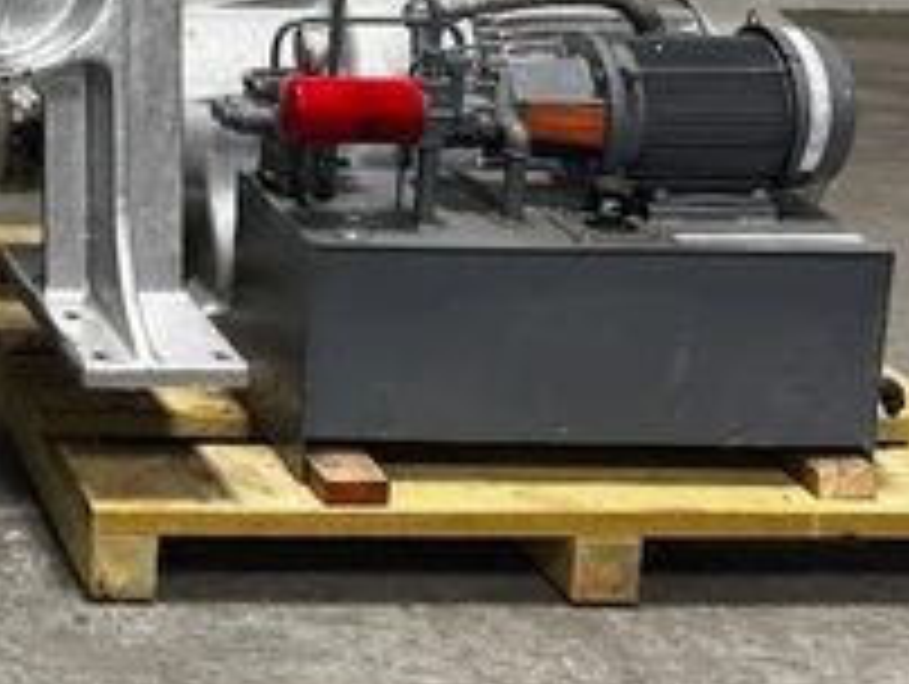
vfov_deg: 16.0
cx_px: -482
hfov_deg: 19.1
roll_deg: +0.0
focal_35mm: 89
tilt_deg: -10.6
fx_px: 2340
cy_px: -115
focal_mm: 6.76
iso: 160
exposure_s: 1/60
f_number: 1.78
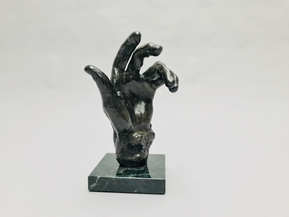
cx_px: 144
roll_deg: -0.4
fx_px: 234
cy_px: 108
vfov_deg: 49.7
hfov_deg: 63.4
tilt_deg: -6.6
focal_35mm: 28
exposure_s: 1/100
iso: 32
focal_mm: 3.99
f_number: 1.8
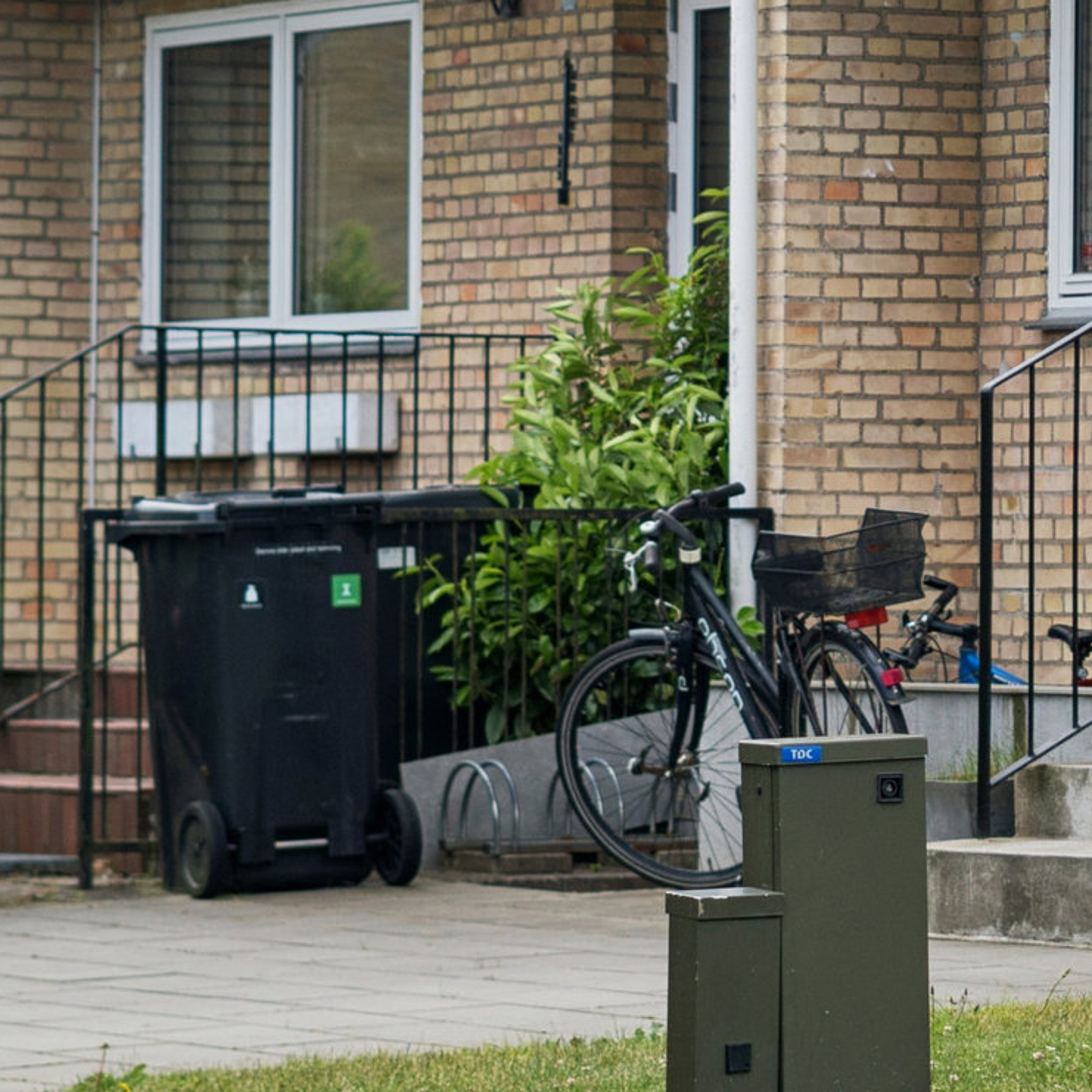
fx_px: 9208
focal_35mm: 258
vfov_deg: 6.8
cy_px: 174
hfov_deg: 6.6
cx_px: 2040
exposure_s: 1/640
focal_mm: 50
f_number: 2.8
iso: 100
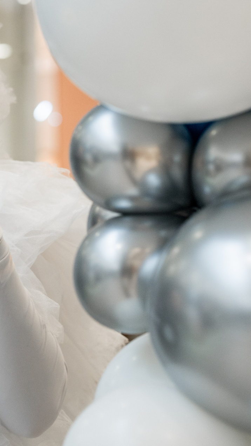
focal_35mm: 158
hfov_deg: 7.6
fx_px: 1870
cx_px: -112
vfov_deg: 13.6
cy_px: 167
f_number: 4
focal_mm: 75
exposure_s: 1/320
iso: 1250
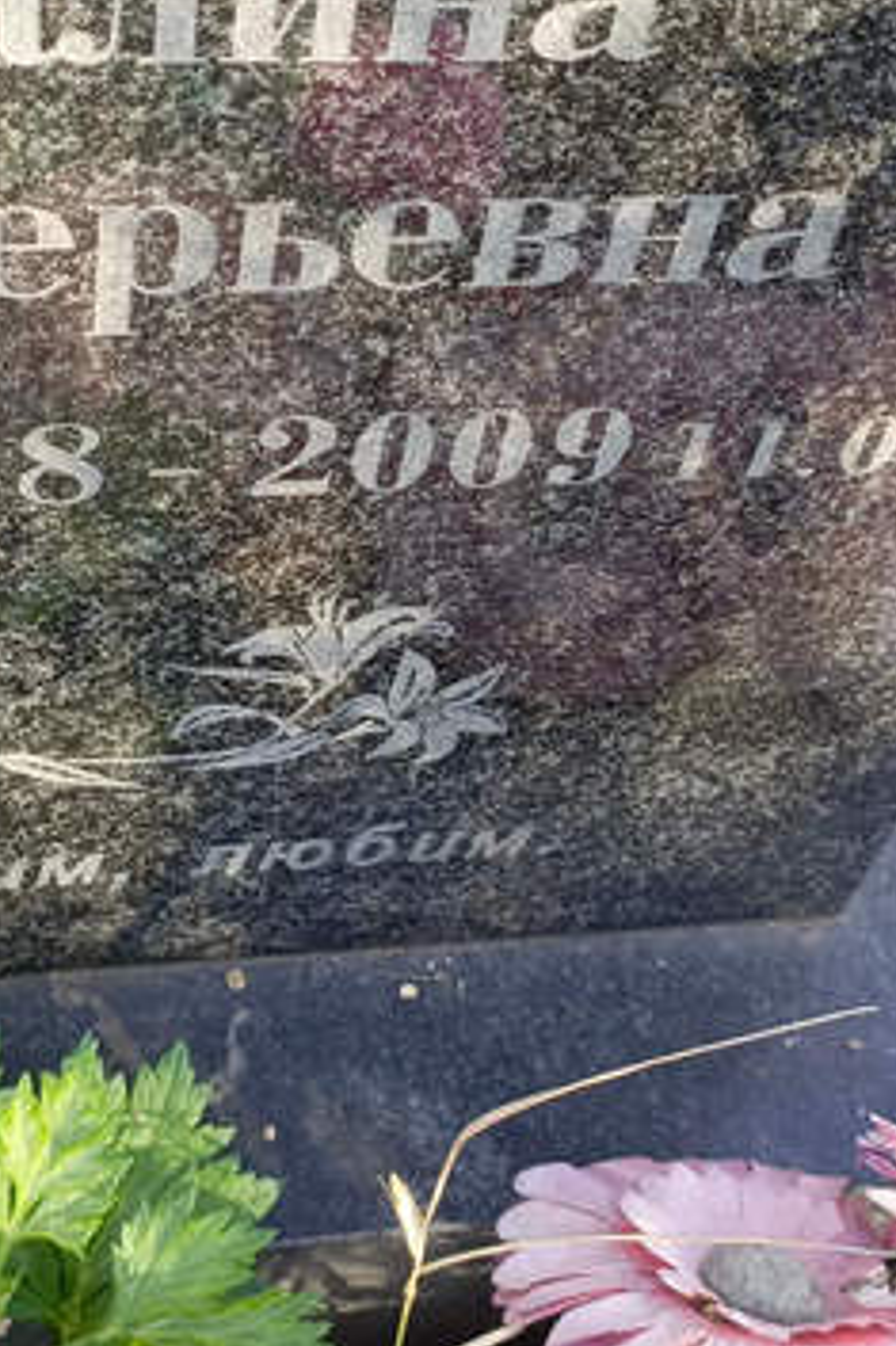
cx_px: 316
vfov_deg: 33.4
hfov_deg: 22.9
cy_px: 362
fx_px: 2205
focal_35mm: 59
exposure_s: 1/120
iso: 211
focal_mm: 4.76
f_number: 1.69
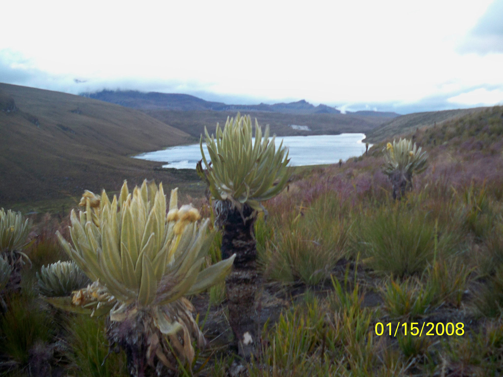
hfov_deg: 52.6
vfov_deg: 40.7
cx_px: 252
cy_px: 188
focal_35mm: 35
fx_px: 509
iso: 200
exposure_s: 1/30
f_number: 3.1
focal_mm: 6.3
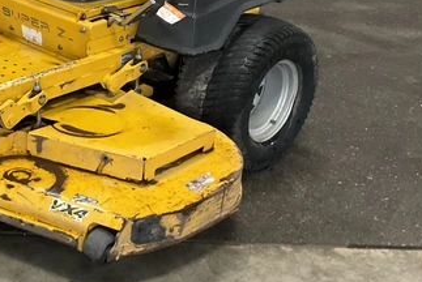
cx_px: 30
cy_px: 99
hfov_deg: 27.6
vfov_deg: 19.4
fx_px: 821
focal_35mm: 70
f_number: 1.8
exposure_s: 1/60
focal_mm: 3
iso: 250
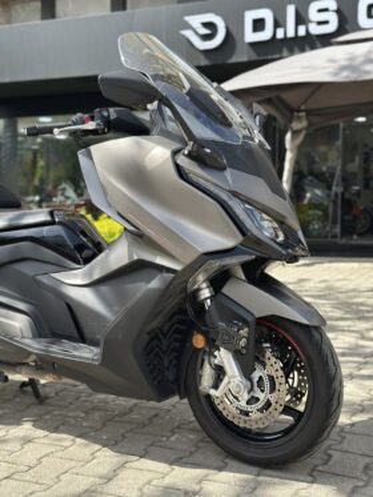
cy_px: 248
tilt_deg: -2.6
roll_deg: -0.4
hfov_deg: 30.3
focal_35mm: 48
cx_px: 186
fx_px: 689
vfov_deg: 39.6
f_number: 1.78
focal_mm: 6.86
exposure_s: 1/1565
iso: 80
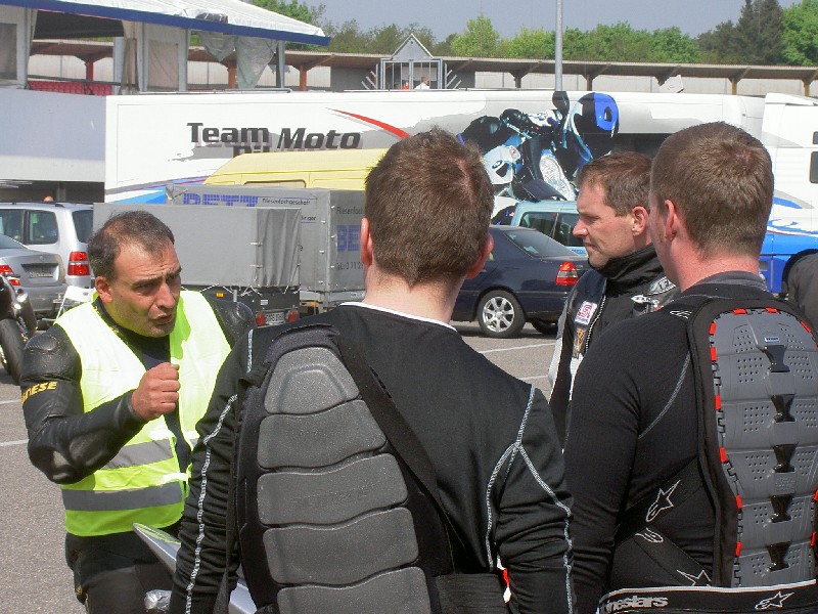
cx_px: 409
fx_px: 2741
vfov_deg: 12.8
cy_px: 307
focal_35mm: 116
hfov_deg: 17.0
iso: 100
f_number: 8.3
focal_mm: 24
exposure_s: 1/200
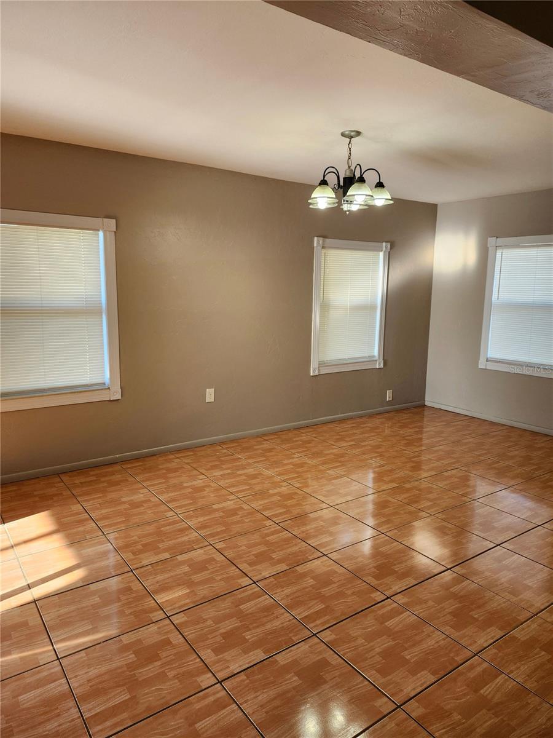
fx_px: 490
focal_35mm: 23
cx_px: 276
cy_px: 369
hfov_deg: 58.9
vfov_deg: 73.9
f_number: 1.8
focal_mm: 5.54
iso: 80
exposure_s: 1/120
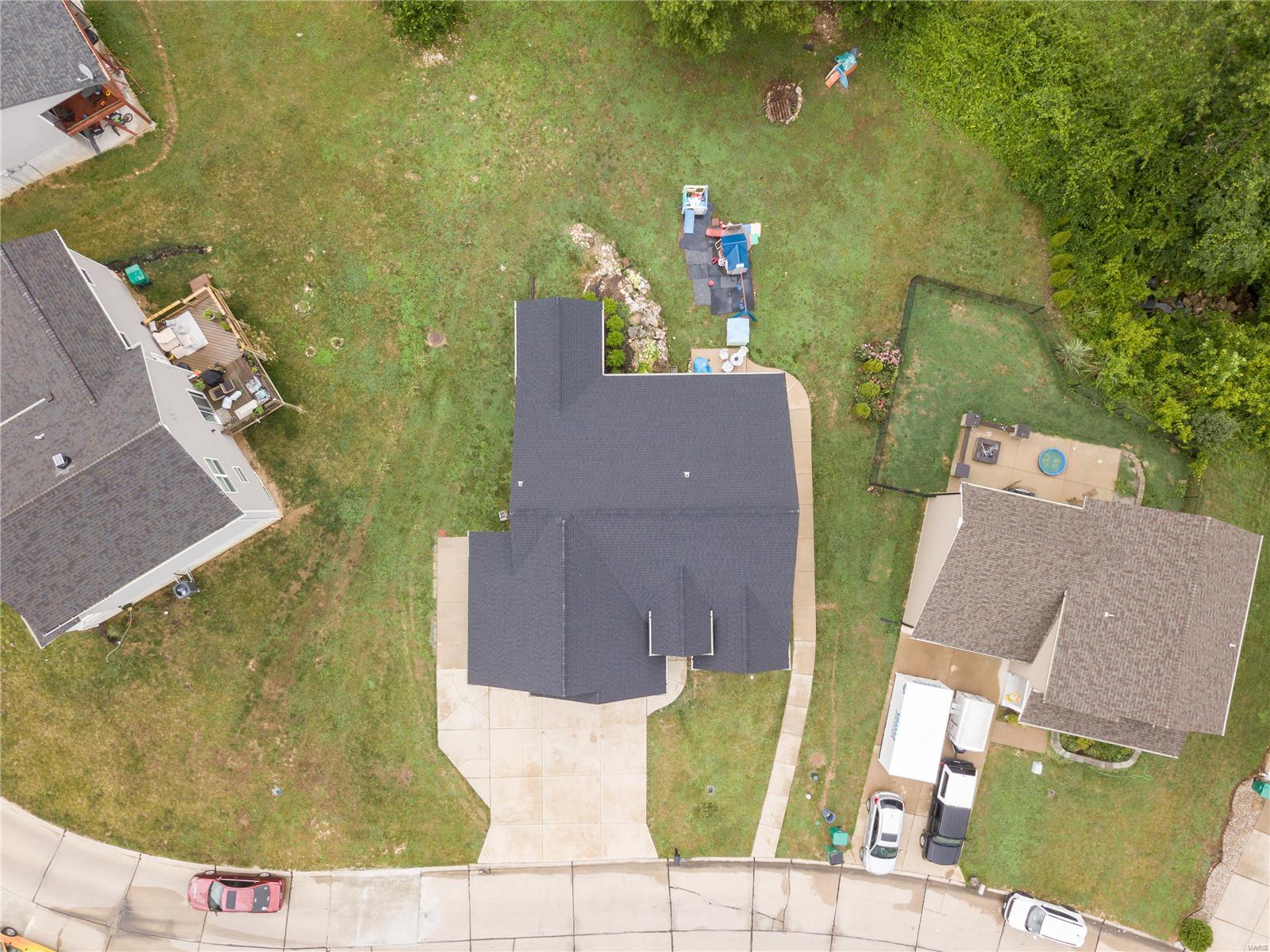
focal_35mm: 26
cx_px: 635
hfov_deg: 67.3
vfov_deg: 53.0
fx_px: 954
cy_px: 476
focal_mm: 4.73
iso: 100
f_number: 2.2
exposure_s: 1/115
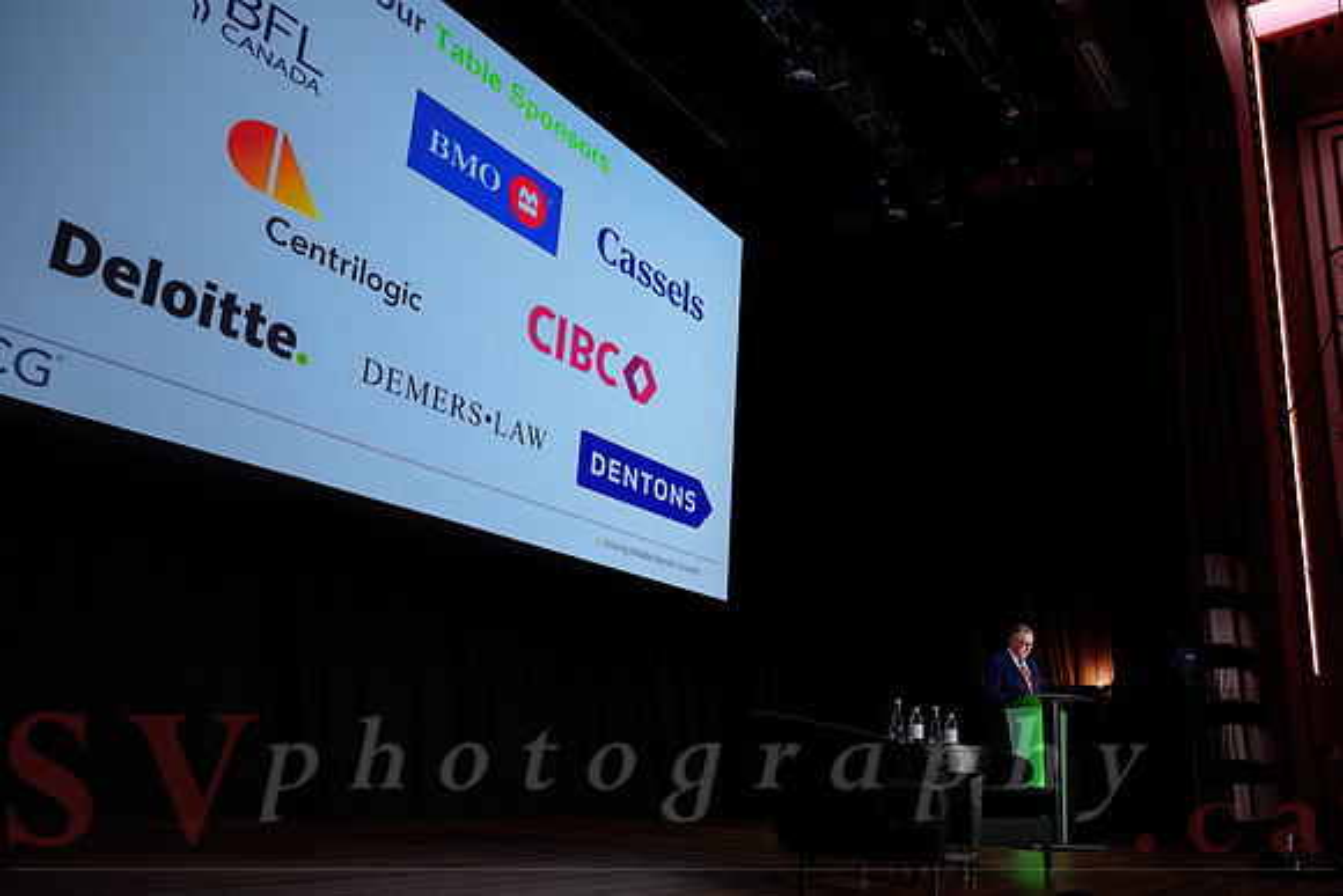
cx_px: 758
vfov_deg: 46.2
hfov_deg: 65.0
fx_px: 1049
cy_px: 490
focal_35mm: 28
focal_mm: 24
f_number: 2.8
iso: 1600
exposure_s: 1/160
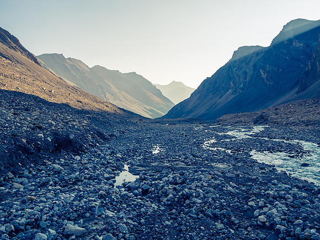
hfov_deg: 60.0
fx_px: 277
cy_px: 120
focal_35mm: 30
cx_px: 160
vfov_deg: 46.8
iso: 200
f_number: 8
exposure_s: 1/250
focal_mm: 15
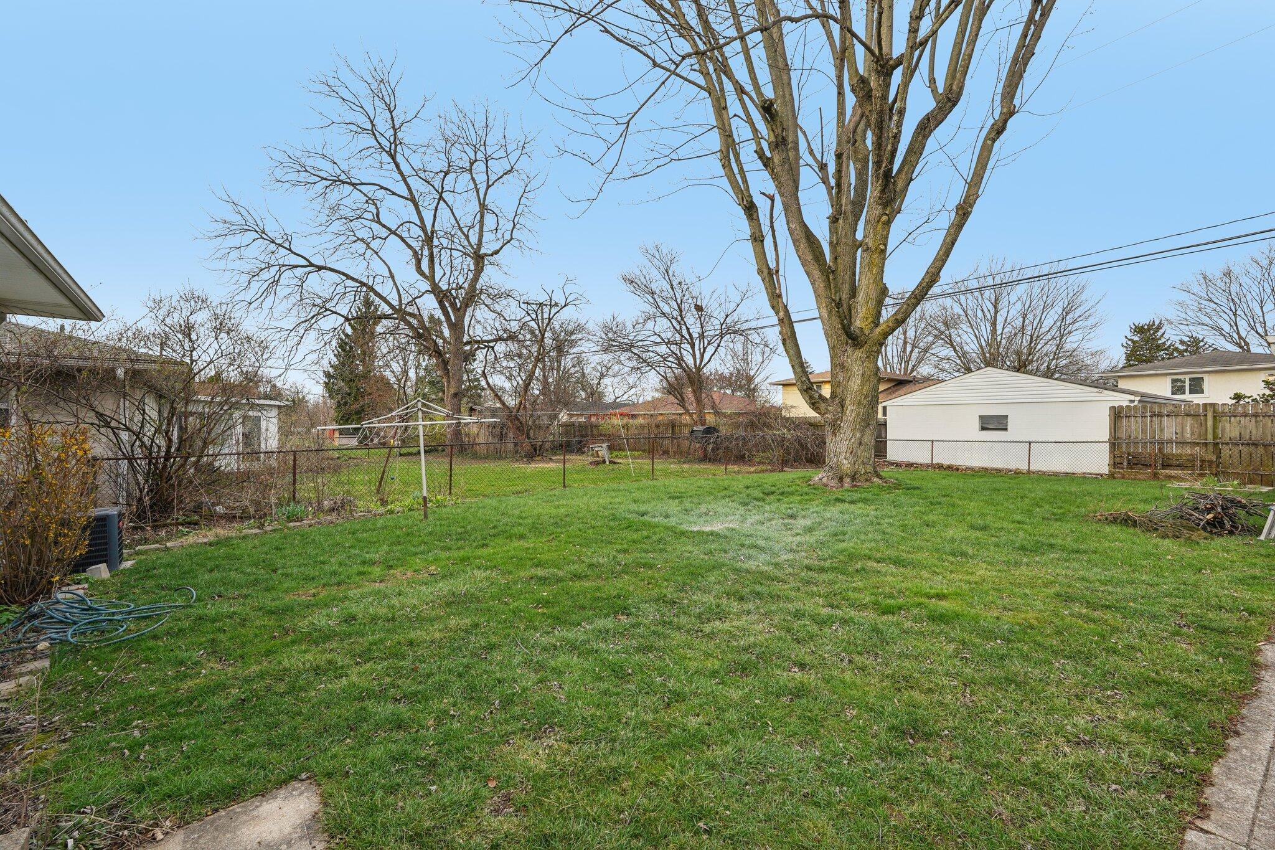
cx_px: 638
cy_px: 425
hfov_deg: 96.7
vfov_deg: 73.7
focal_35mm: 16
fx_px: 567
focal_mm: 16
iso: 100
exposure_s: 1/60
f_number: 8
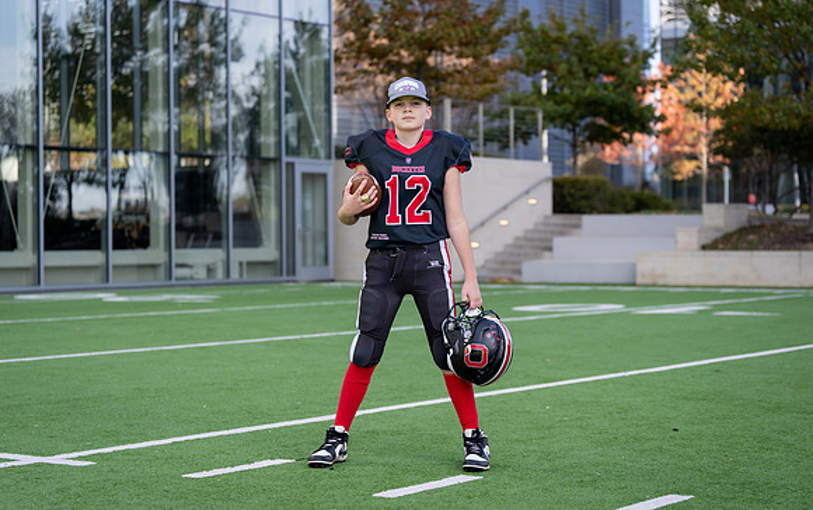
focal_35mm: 75
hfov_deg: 27.4
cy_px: 248
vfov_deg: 17.4
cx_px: 420
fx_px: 1665
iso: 100
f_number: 2.8
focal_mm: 70
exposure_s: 1/500
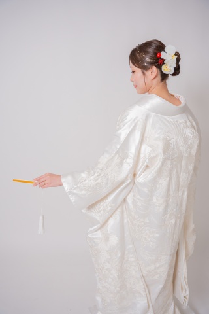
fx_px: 280
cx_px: 104
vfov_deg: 58.4
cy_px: 157
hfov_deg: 40.9
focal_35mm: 32
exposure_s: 1/250
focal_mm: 32.2
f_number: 4
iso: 800
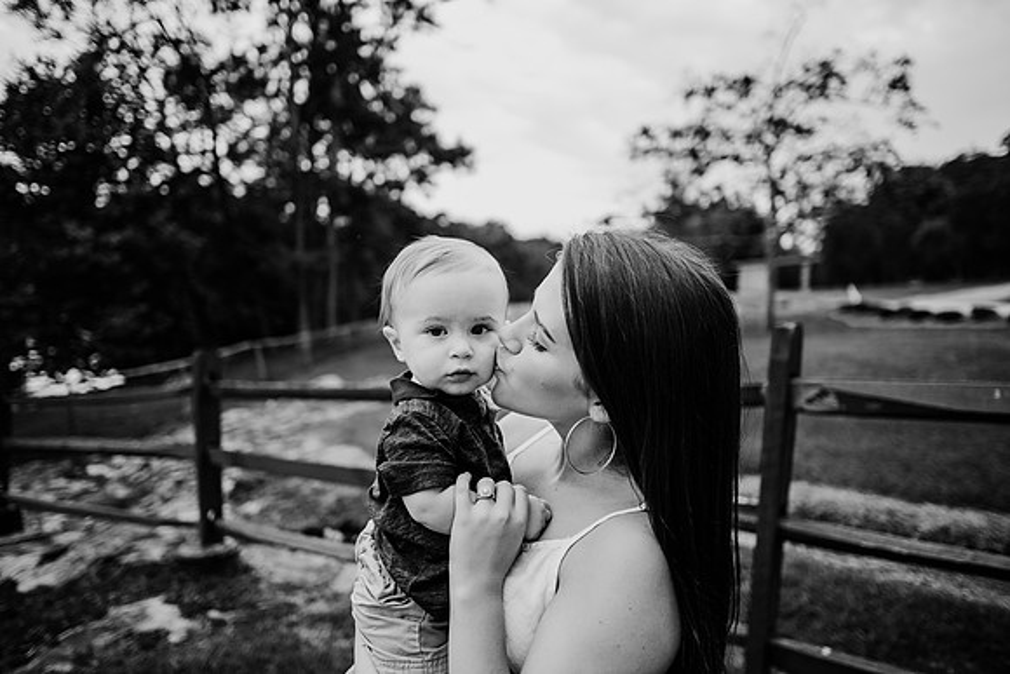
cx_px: 505
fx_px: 673
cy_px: 337
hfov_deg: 73.7
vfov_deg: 53.2
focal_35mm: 24
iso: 320
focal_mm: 24
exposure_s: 1/500
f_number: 2
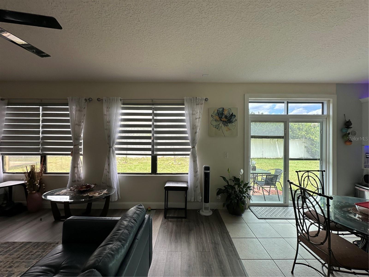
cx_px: 184
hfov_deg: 102.1
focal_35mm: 14
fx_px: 149
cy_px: 138
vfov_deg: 85.7
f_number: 2.2
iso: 40
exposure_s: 1/110
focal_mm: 2.22
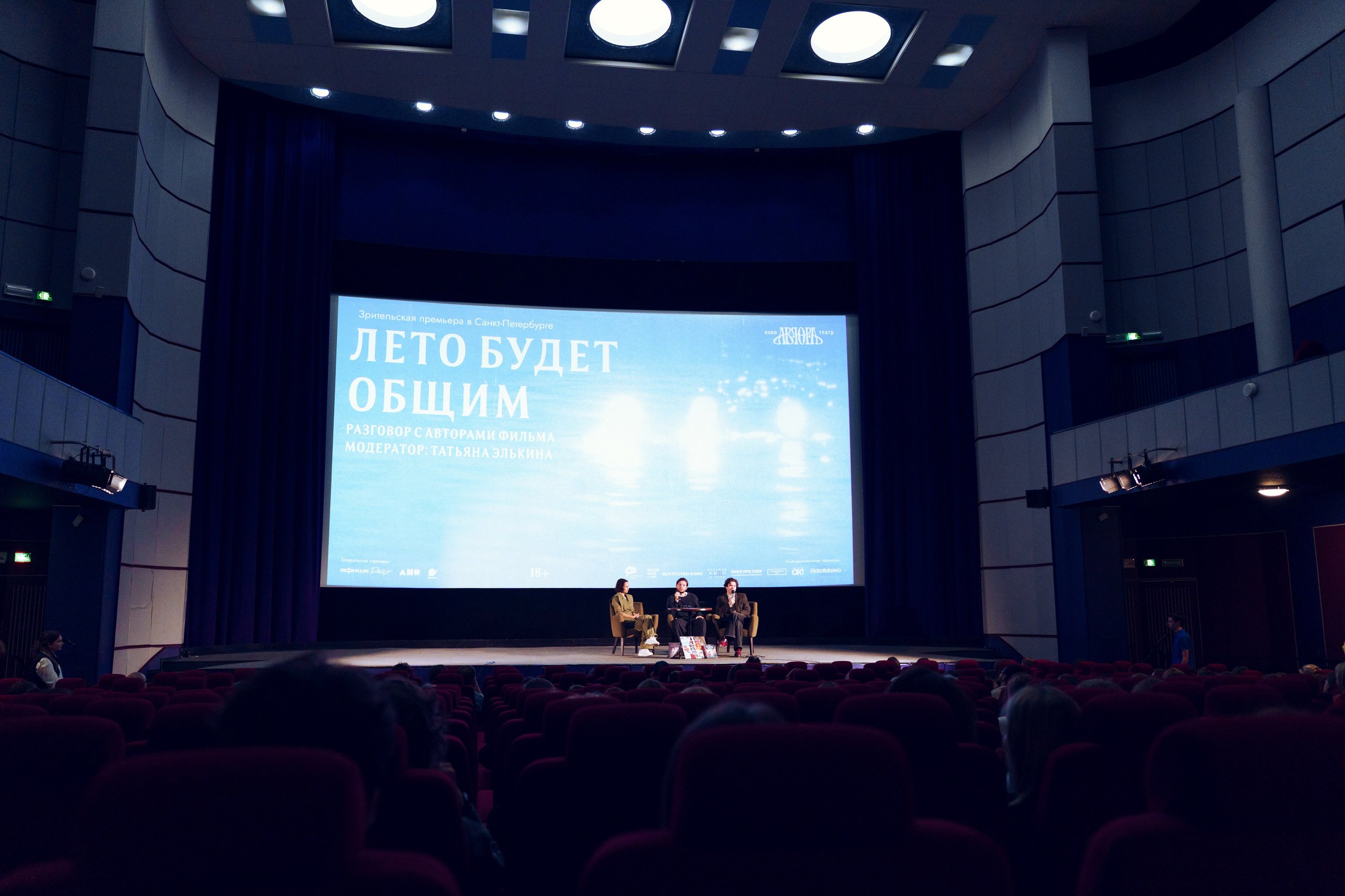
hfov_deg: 64.2
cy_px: 448
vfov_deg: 45.4
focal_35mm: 29
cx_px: 672
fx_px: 1072
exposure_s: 1/125
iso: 1000
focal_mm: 28
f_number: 2.8
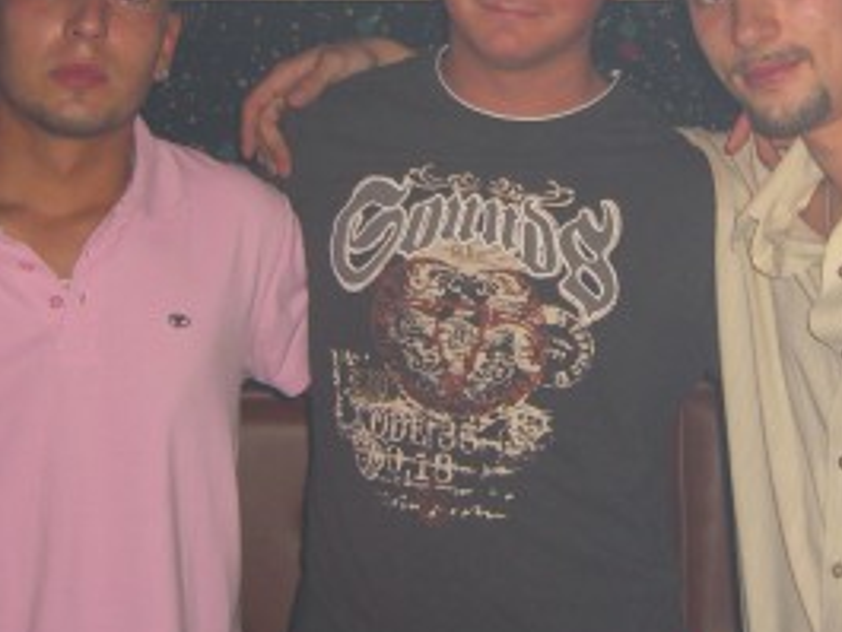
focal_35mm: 86
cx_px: 645
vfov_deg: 17.1
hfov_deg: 22.5
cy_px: 175
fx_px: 2093
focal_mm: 7.9
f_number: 2.8
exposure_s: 1/60
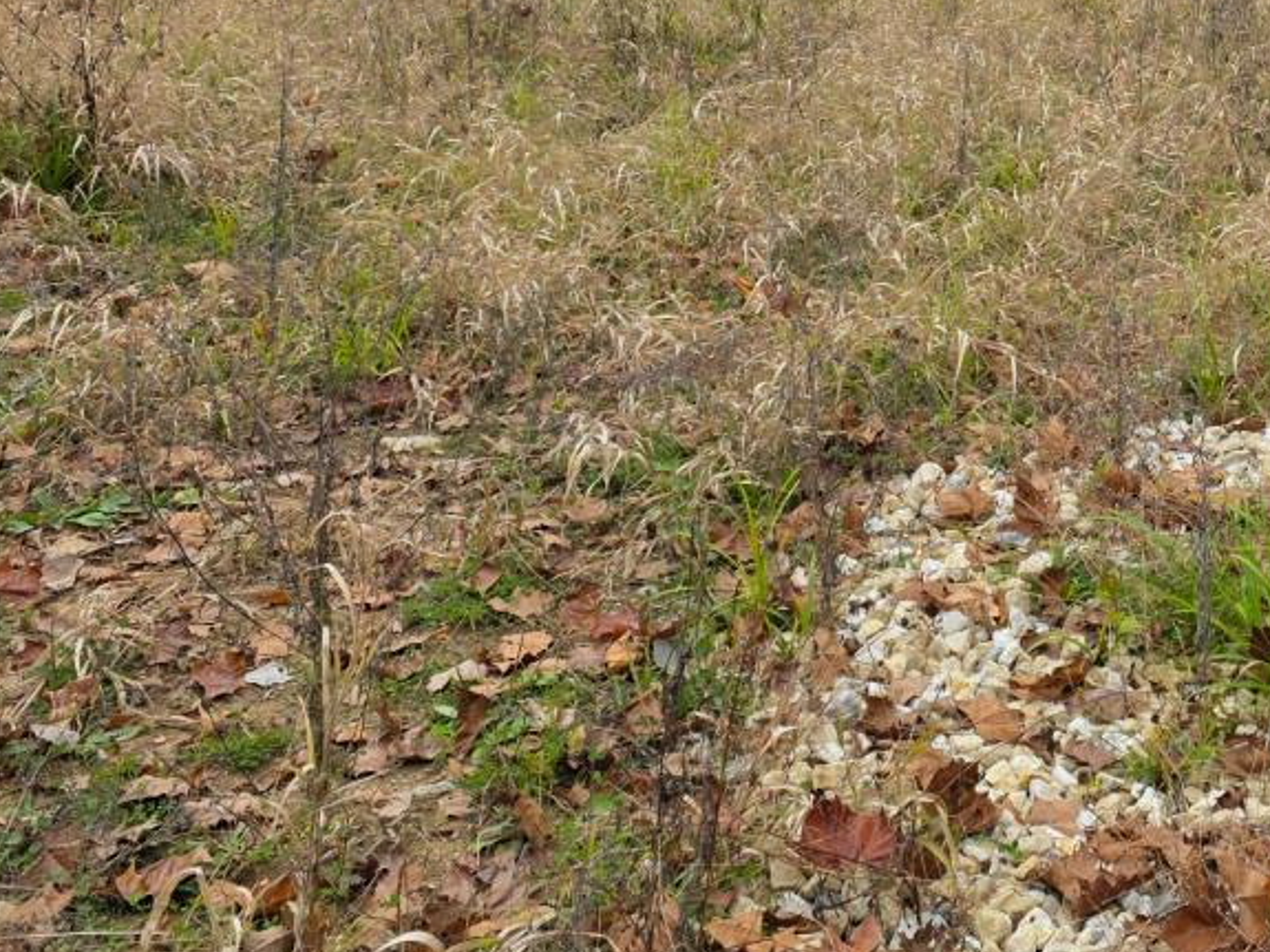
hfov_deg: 30.9
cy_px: -89
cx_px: 1115
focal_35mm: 60
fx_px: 2201
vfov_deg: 23.0
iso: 80
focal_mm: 6.3
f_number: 1.7
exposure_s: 1/1422
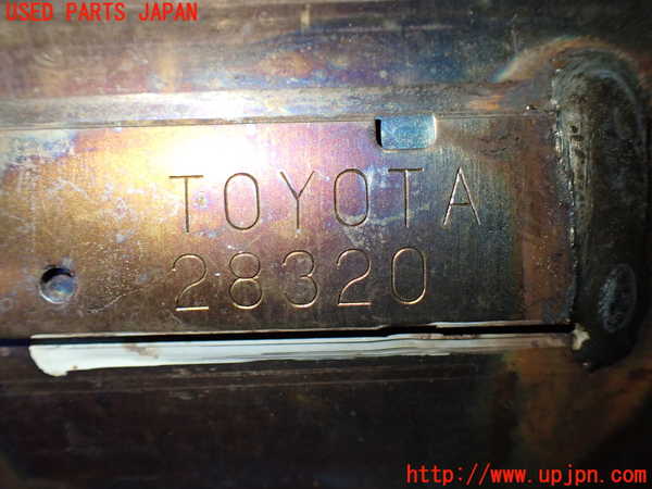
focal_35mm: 32
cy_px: 244
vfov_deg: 44.2
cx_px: 326
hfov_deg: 56.8
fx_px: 603
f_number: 2.4
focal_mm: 5.79
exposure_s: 1/125
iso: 400
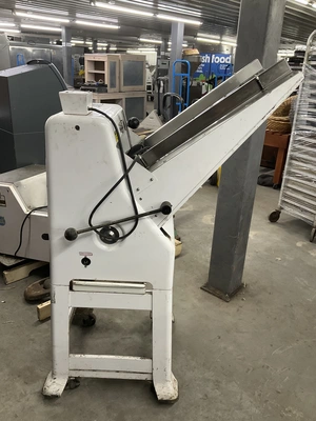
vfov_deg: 61.7
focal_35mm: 29
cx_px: 158
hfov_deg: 48.2
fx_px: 353
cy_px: 210
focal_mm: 3
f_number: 1.8
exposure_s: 1/60
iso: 100
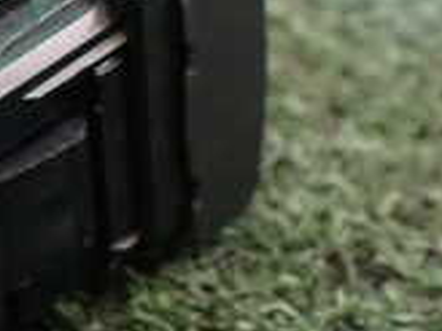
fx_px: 1405
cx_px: -143
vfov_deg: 13.5
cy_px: 164
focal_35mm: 110
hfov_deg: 16.8
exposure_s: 1/30
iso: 1000
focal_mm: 5.4
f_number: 2.3
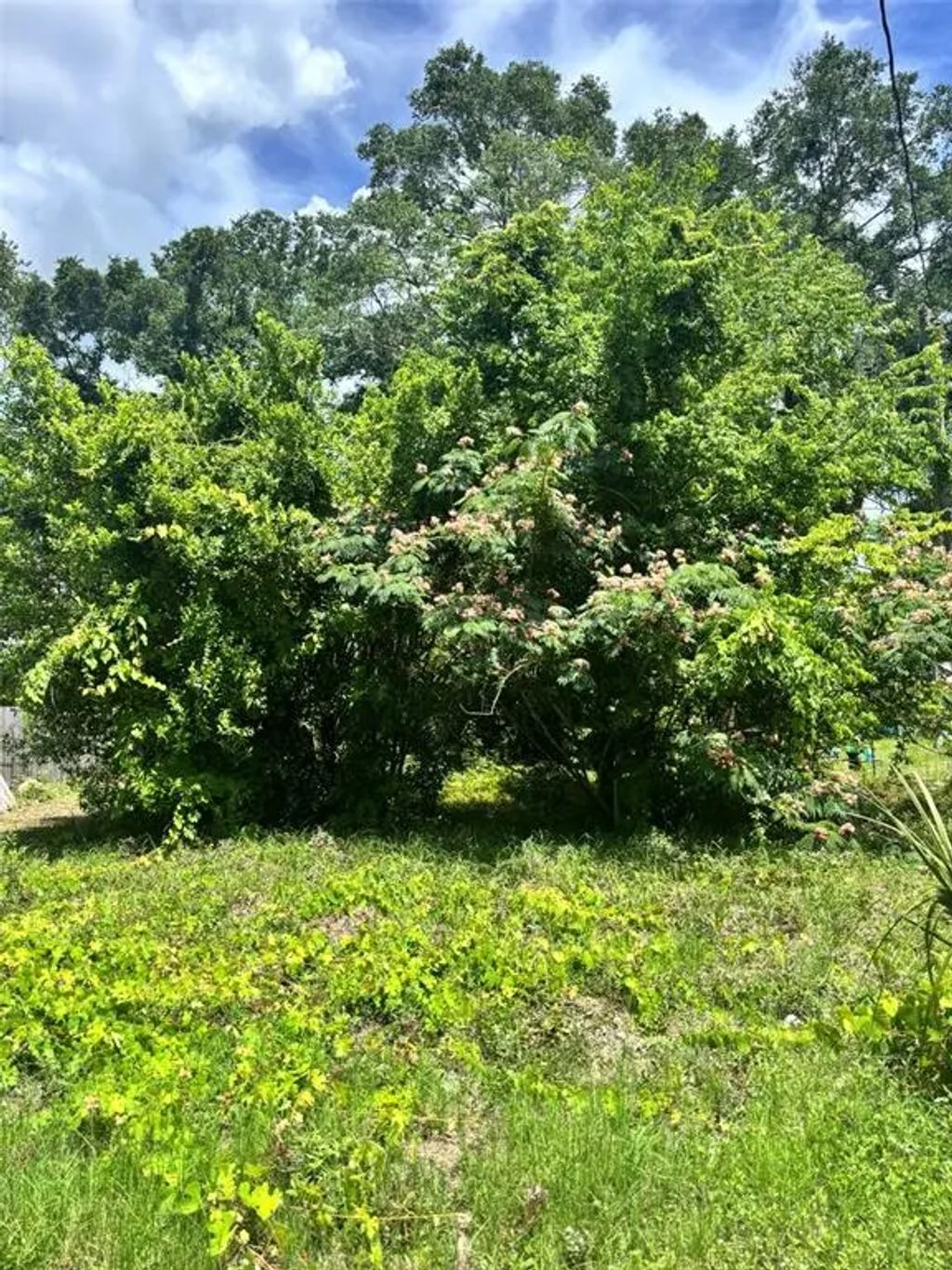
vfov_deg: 67.3
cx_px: 476
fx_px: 953
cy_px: 635
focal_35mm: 26
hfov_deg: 53.1
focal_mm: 5.96
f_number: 1.6
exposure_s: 1/1522
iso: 50
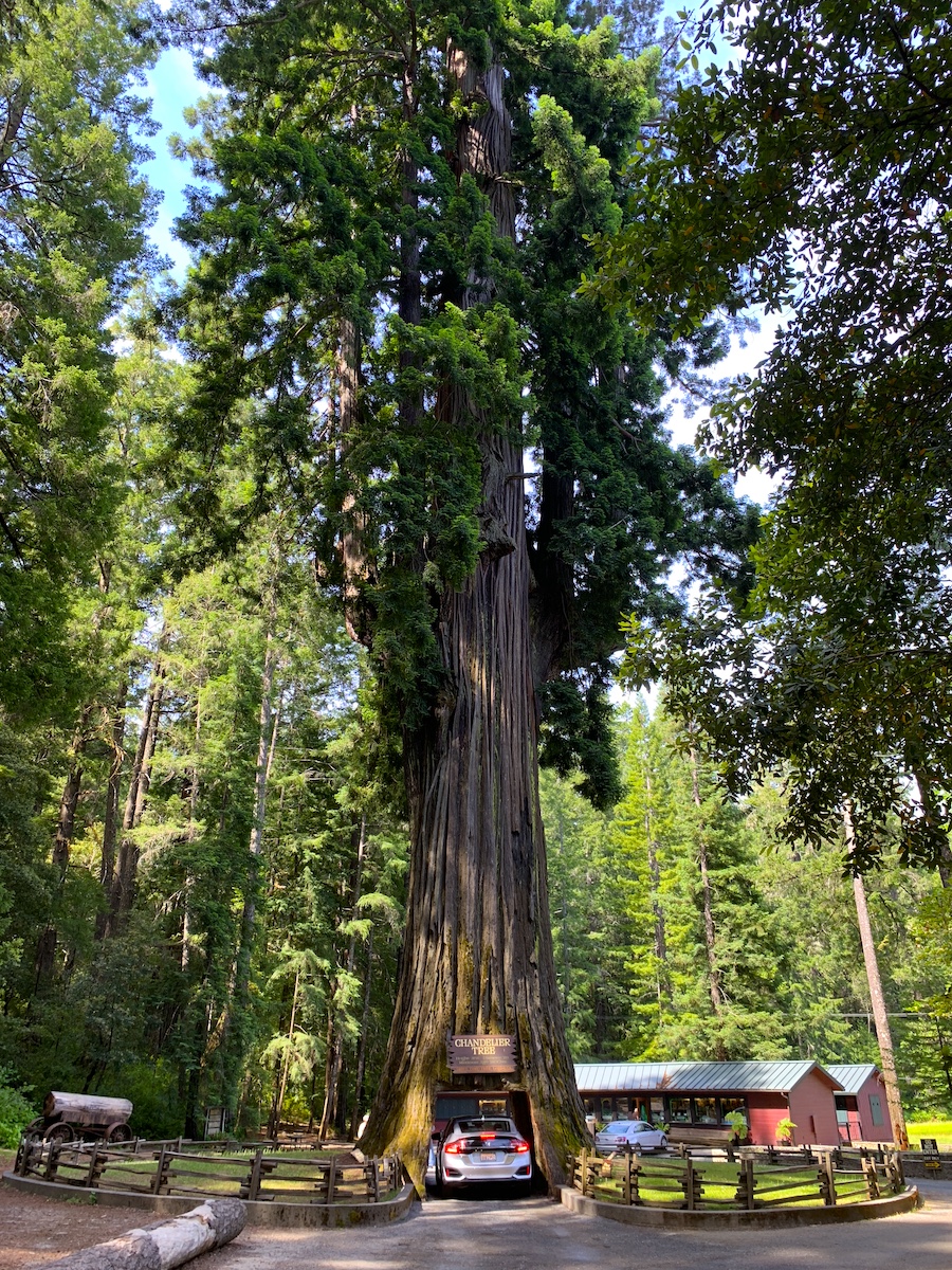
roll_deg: +0.1
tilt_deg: +24.3
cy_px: 635
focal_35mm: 26
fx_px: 953
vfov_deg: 67.3
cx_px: 476
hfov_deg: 53.1
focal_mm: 4.25
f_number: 1.8
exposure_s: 1/122
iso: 32
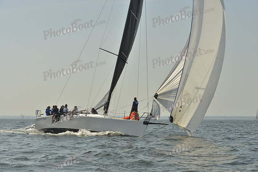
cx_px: 129
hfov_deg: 23.9
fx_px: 609
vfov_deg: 16.1
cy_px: 86
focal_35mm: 85
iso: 200
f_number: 8
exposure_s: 1/1250
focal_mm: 85
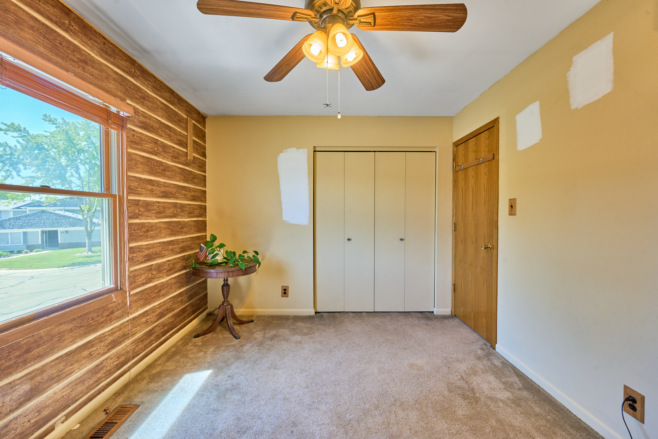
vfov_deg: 81.2
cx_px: 329
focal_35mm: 14
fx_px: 256
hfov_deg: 104.3
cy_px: 220
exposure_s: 1/25
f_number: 9
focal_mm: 14
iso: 800
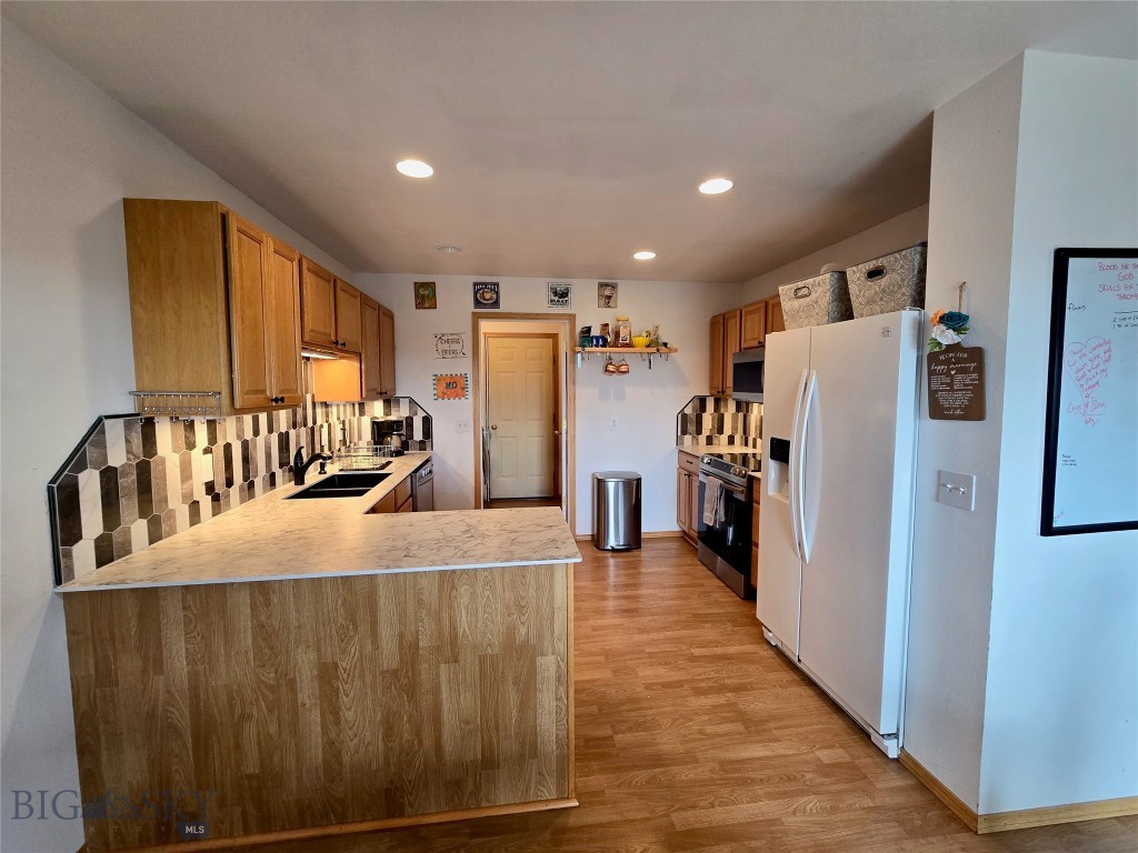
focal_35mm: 13
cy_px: 426
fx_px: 427
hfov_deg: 106.2
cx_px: 569
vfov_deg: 89.9
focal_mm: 2.2
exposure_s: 1/60
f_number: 2.2
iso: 160
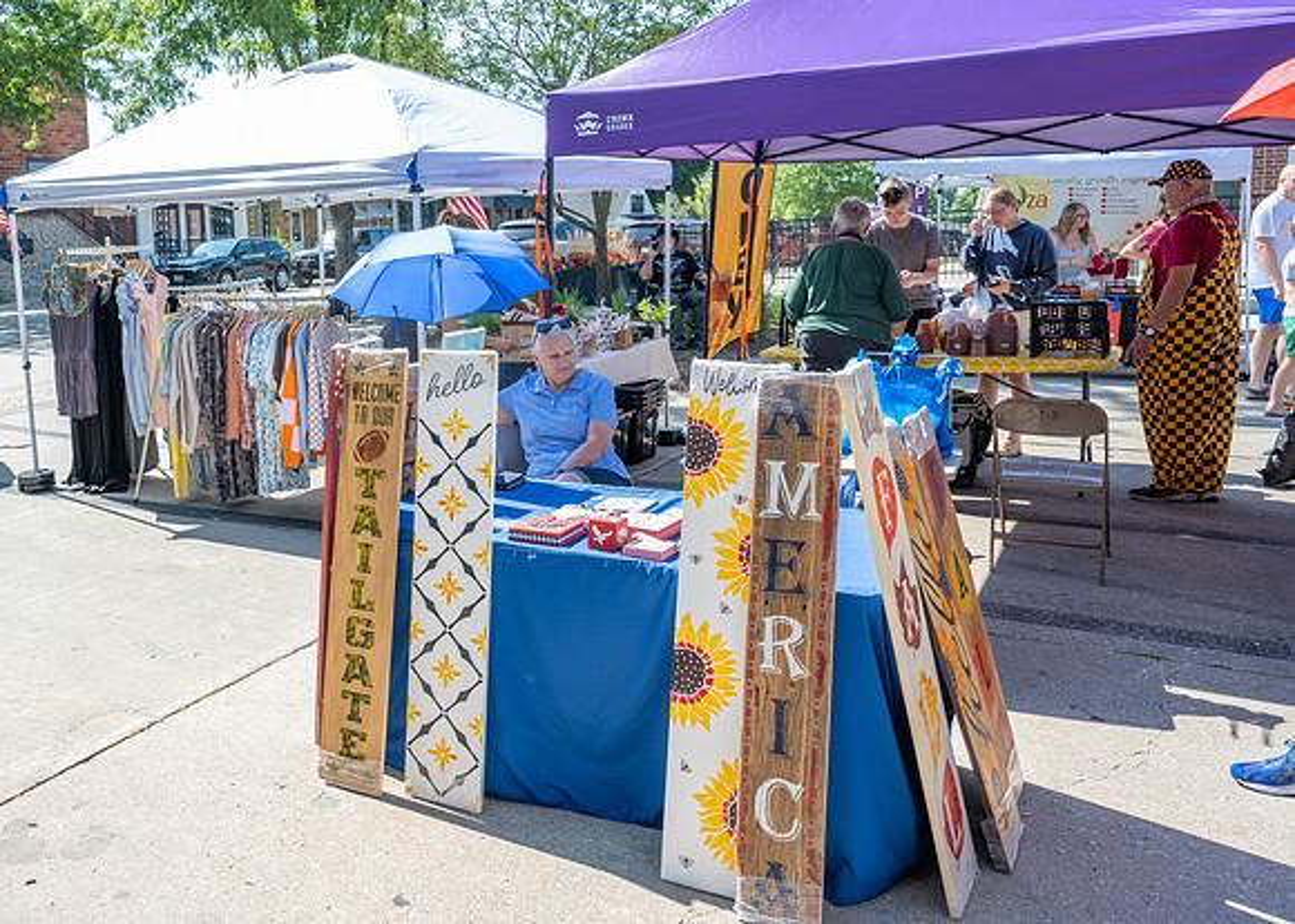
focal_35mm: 32
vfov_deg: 42.5
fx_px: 1184
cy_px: 372
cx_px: 407
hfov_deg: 55.8
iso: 200
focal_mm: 24
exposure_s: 1/200
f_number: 6.3
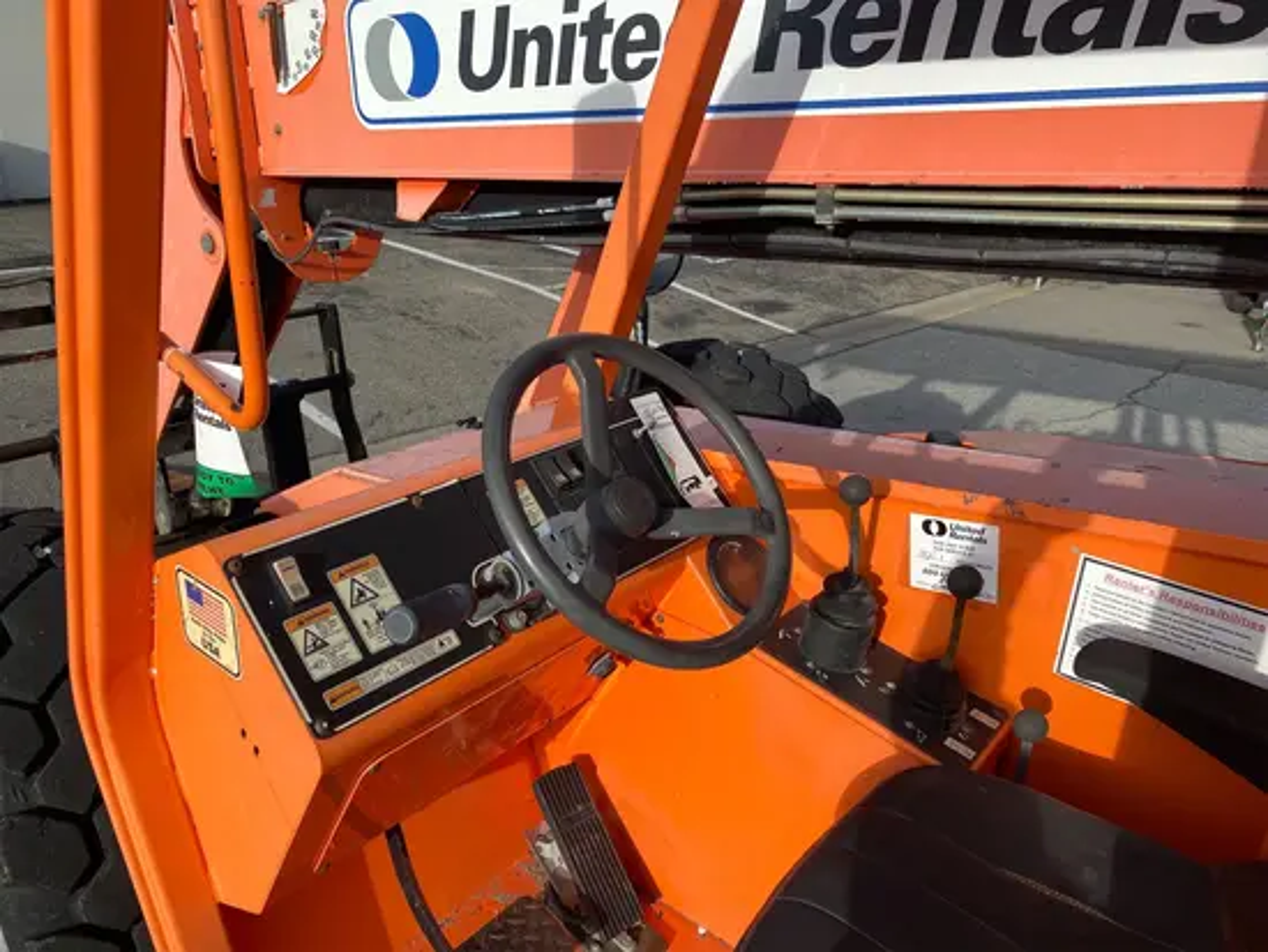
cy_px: 476
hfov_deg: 67.3
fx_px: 953
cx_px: 634
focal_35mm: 26
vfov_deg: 53.1
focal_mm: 4.25
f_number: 1.8
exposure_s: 1/1838
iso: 32
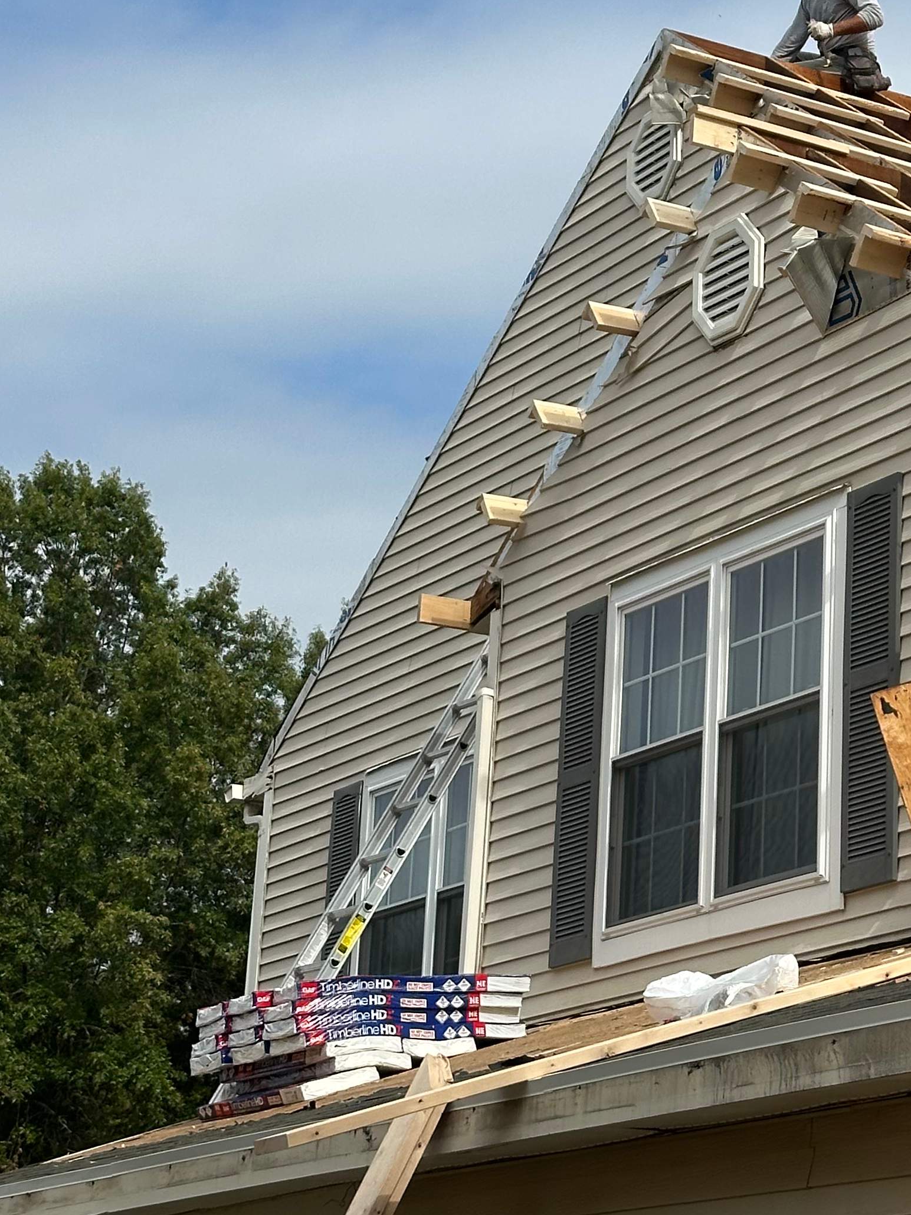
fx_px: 3299
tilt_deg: +22.6
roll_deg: -1.8
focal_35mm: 94
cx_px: 873
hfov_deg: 15.5
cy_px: 291
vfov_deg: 20.7
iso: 64
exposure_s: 1/5556
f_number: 1.78
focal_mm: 6.86
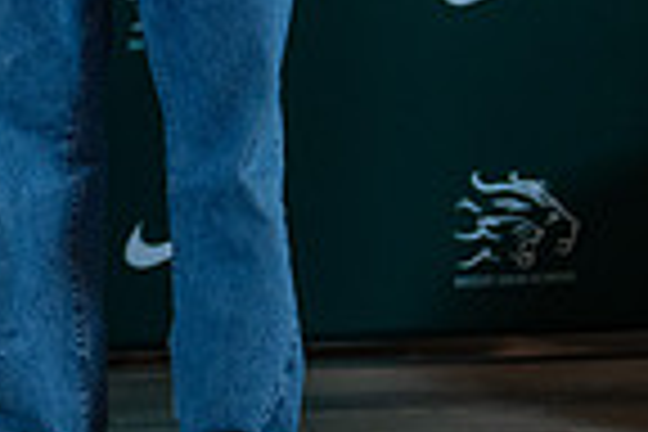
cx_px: -63
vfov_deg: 6.1
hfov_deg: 9.3
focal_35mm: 220
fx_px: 3960
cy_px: -342
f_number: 1.2
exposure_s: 1/320
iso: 640
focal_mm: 50
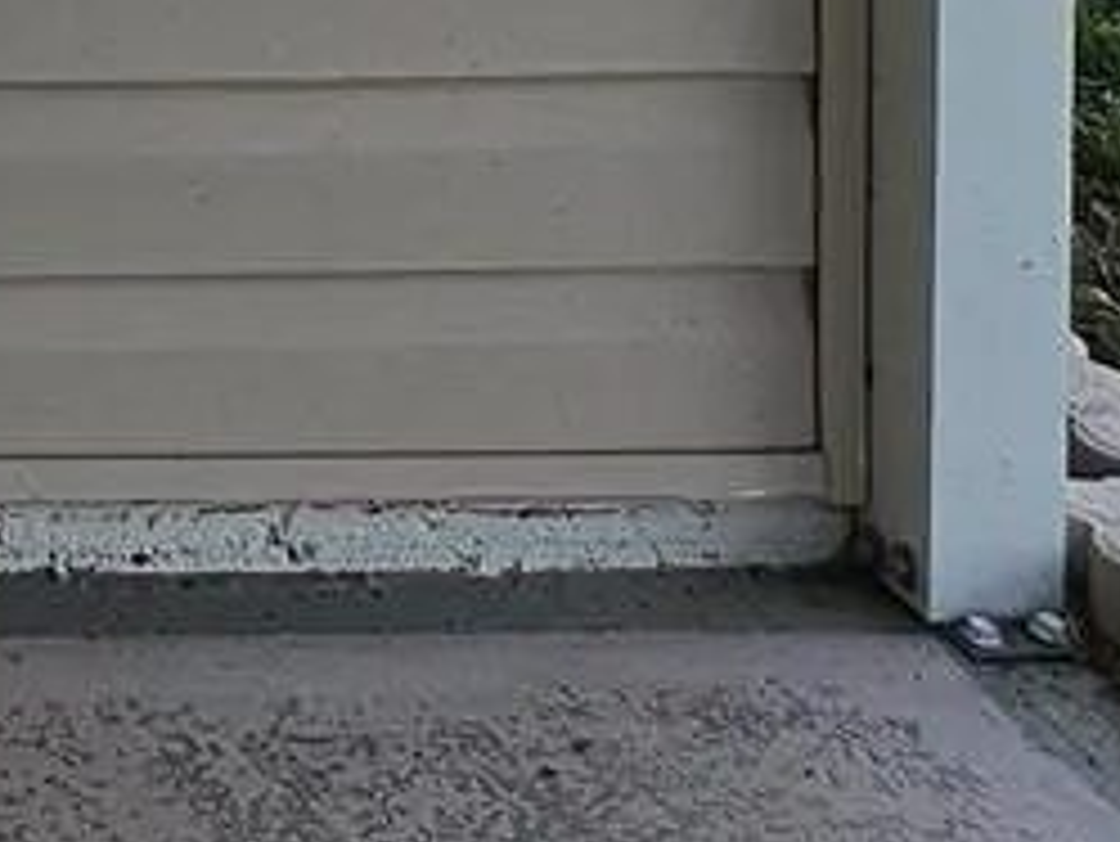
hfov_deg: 10.3
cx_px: -1934
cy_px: -1770
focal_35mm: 154
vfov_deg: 8.1
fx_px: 4985
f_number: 1.8
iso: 50
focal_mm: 5
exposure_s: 1/1728
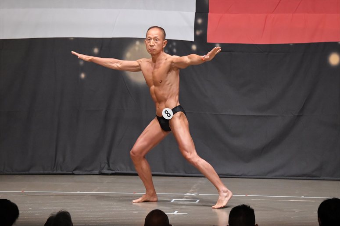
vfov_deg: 6.3
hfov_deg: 9.5
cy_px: 113
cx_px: 170
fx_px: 2048
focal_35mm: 217
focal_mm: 145
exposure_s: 1/400
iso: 6400
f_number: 5.6
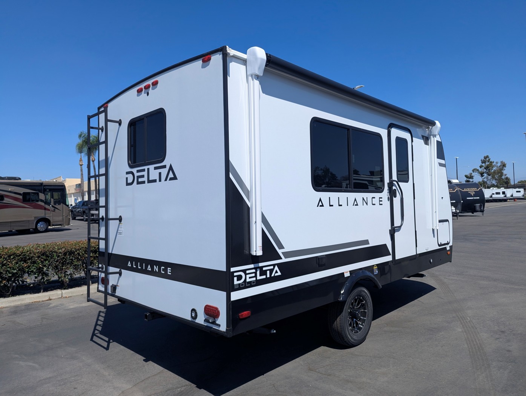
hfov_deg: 71.5
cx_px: 263
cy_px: 198
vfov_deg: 56.9
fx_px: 365
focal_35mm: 24
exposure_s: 1/2976
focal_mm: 6.81
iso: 50
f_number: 1.85
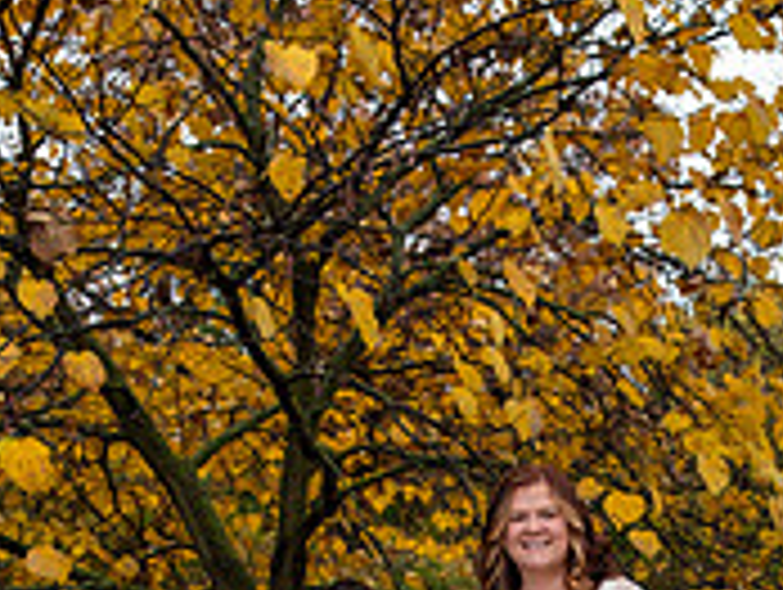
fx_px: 1518
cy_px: 784
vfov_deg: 20.0
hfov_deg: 28.6
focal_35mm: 67
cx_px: 576
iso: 200
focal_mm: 18
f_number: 5
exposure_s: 1/160
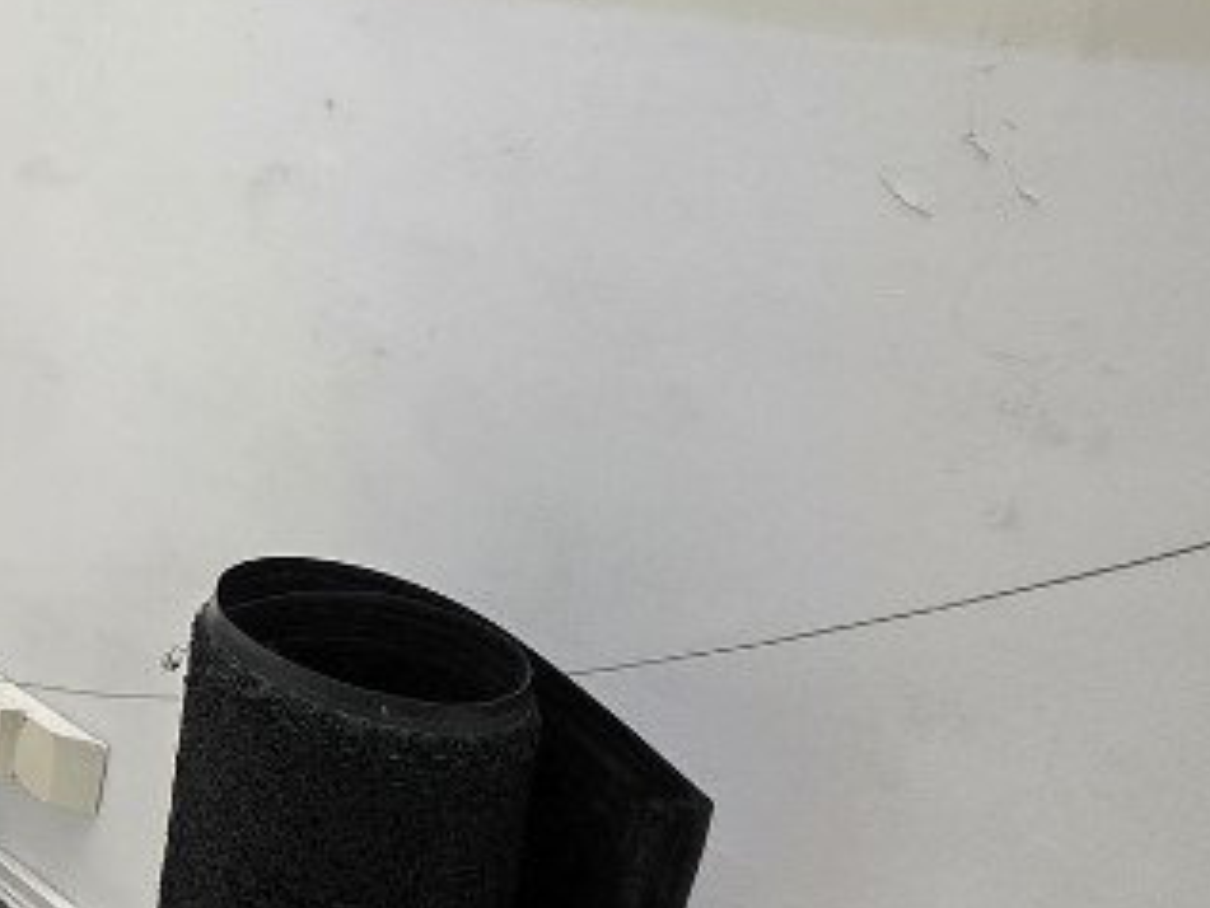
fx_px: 1469
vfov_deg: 33.8
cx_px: -469
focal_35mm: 42
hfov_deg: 31.1
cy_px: 252
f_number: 1.9
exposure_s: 1/24
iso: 1600
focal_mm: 2.2
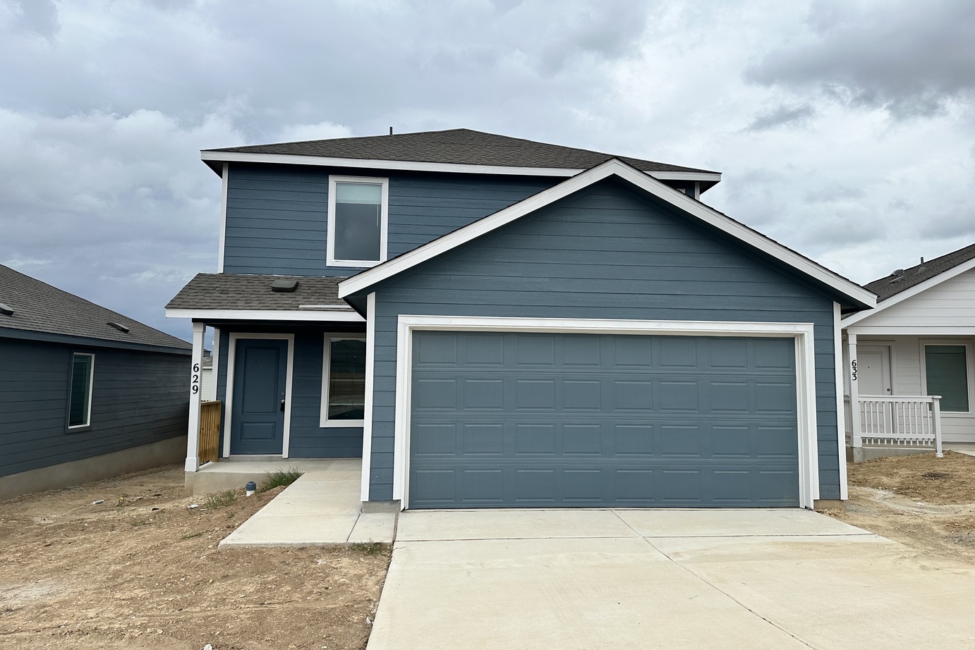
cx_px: 504
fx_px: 704
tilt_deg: +5.8
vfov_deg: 49.5
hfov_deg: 69.4
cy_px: 304
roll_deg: -1.0
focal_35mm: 26
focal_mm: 6.86
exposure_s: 1/4545
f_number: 1.78
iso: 80
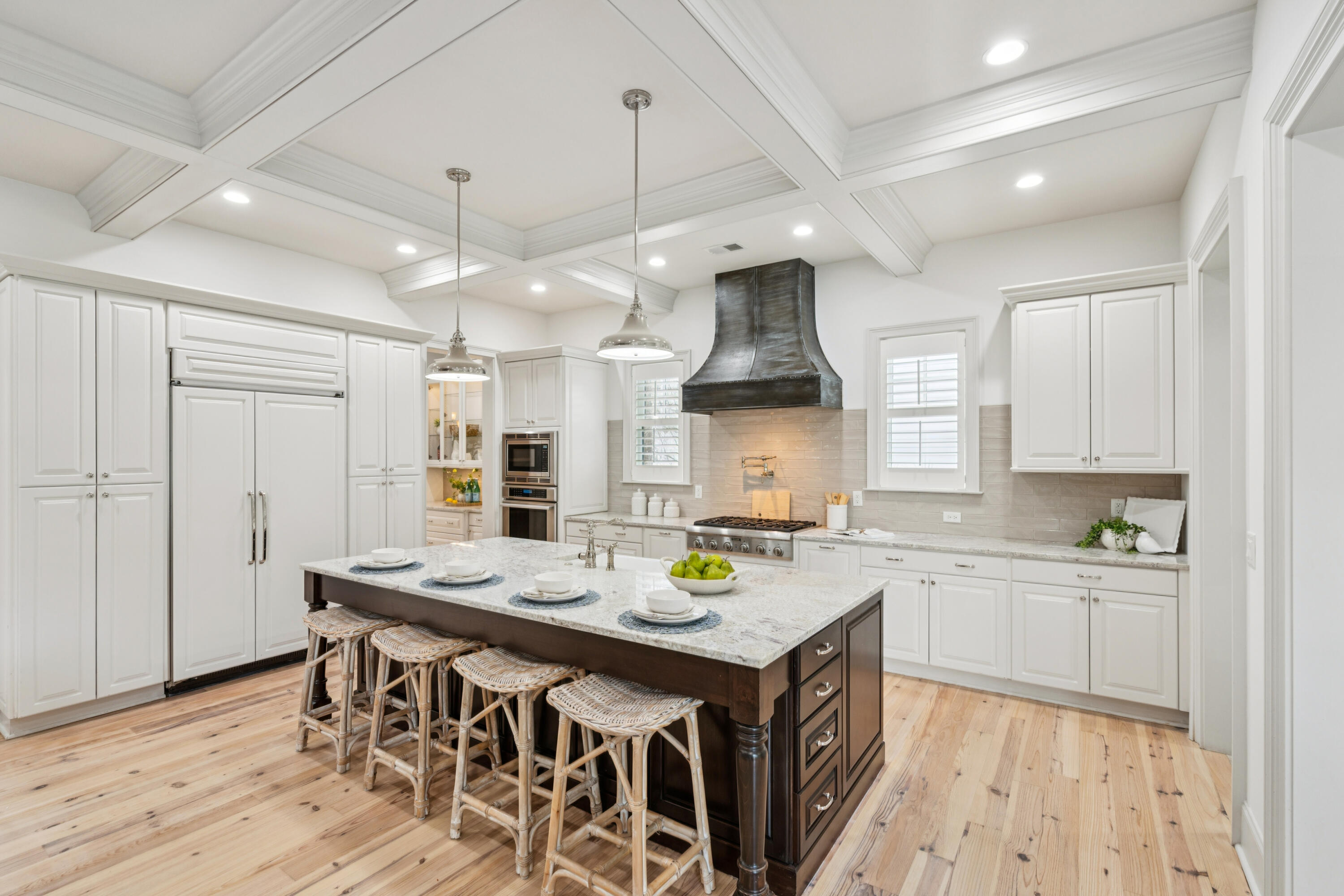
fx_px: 597
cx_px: 672
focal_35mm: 16
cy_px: 448
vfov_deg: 73.7
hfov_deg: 96.7
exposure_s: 1/13
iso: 400
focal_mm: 16
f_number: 8
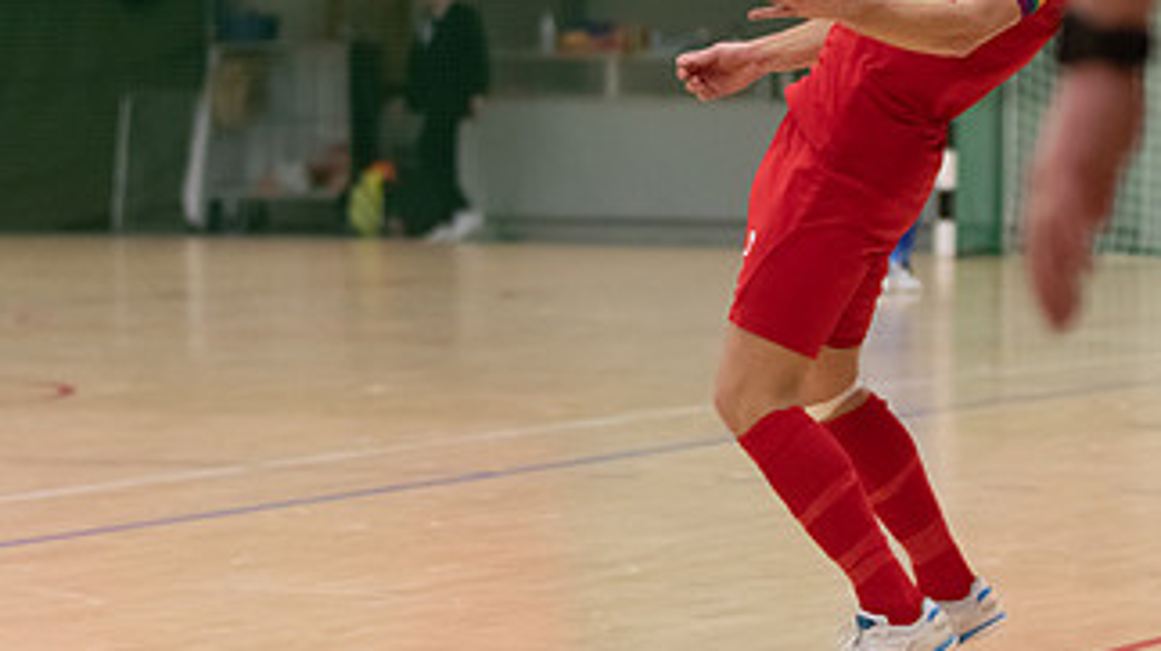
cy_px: 261
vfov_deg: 4.9
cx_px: 956
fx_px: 7628
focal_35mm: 248
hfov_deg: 8.7
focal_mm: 86
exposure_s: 1/800
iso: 720
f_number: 2.8
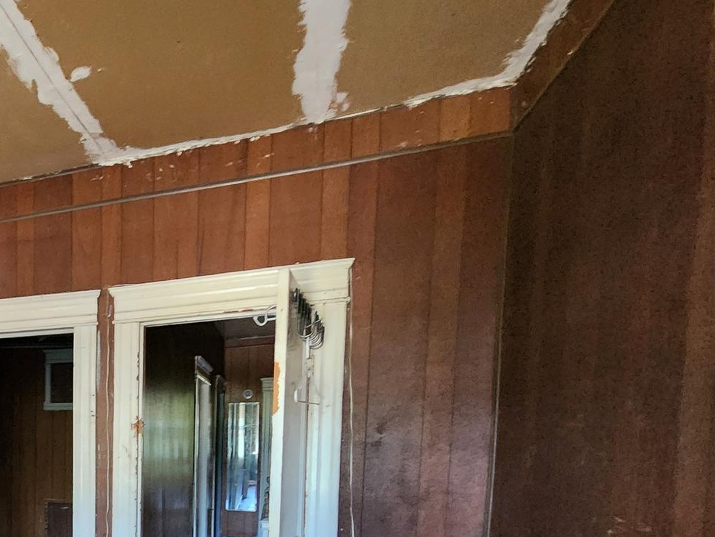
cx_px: -4
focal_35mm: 27
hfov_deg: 51.8
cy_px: 474
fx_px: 558
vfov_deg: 46.8
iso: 640
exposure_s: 1/30
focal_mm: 2.2
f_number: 2.2
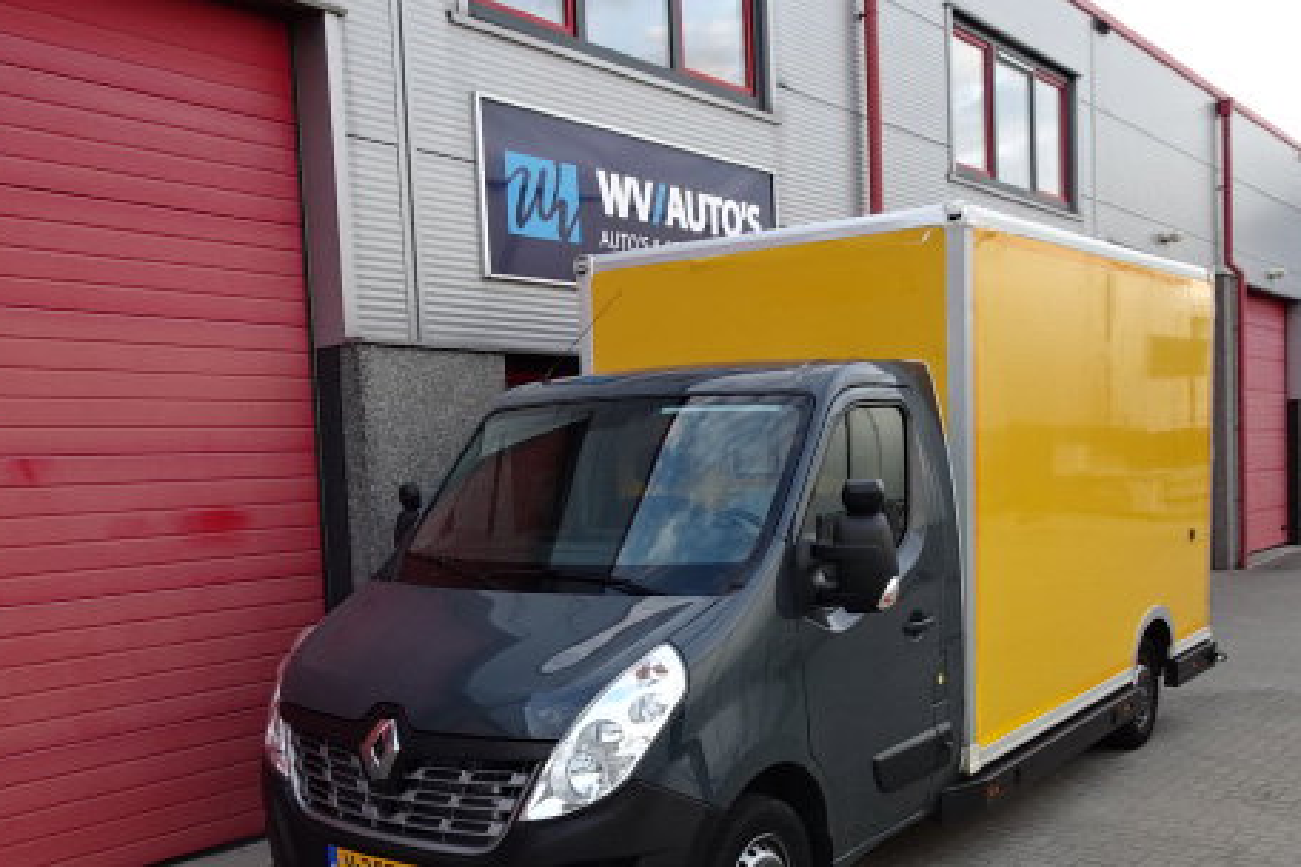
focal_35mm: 35
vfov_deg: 37.5
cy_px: 570
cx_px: 599
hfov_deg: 54.4
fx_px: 1265
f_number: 3.5
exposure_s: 1/60
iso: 80
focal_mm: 4.25
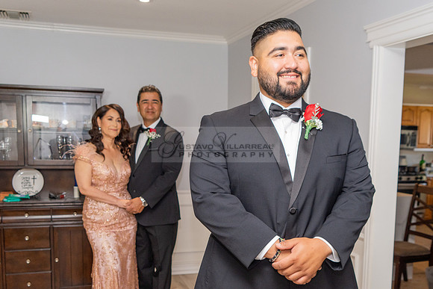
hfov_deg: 48.2
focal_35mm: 40
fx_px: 483
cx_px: 233
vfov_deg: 32.8
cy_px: 207
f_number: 4
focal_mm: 25
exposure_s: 1/160
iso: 640
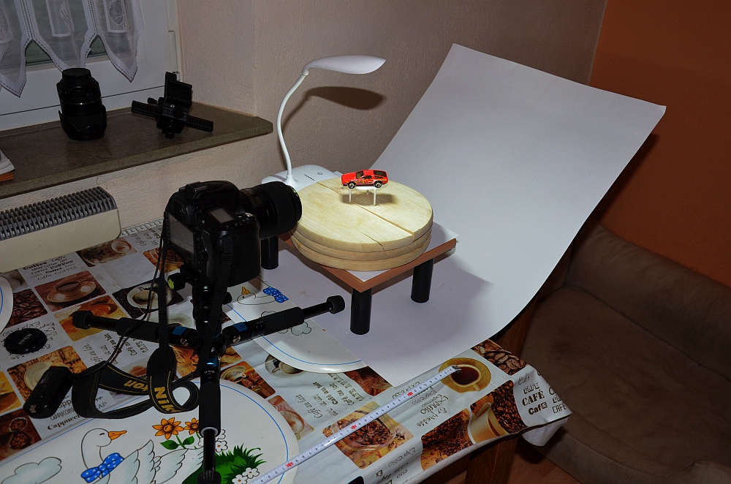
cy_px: 242
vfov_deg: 36.7
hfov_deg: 53.2
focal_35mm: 36
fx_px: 729
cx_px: 366
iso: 1250
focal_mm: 24
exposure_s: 1/60
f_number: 6.3
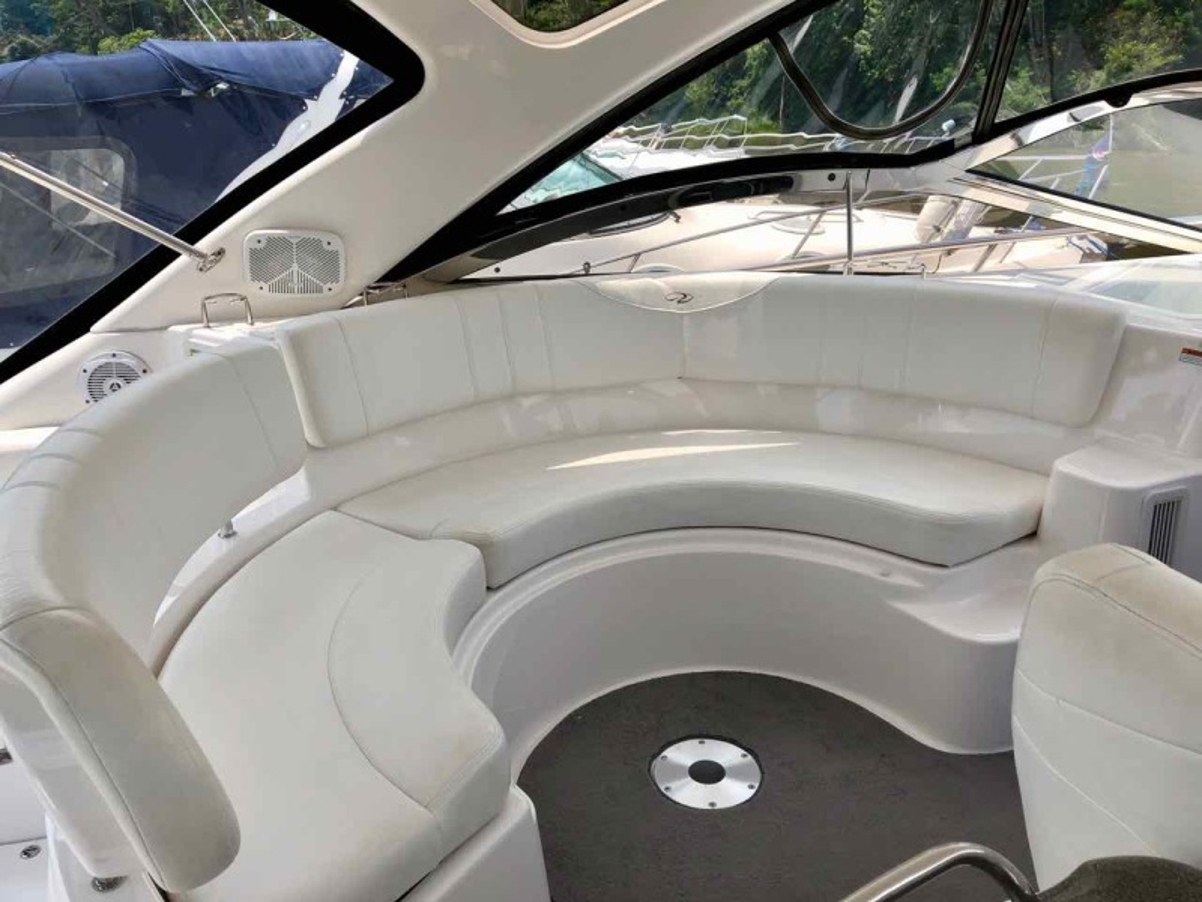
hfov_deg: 63.4
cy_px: 451
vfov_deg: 49.7
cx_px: 601
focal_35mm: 28
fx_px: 972
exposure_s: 1/1143
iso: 20
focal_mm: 3.99
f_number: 1.8
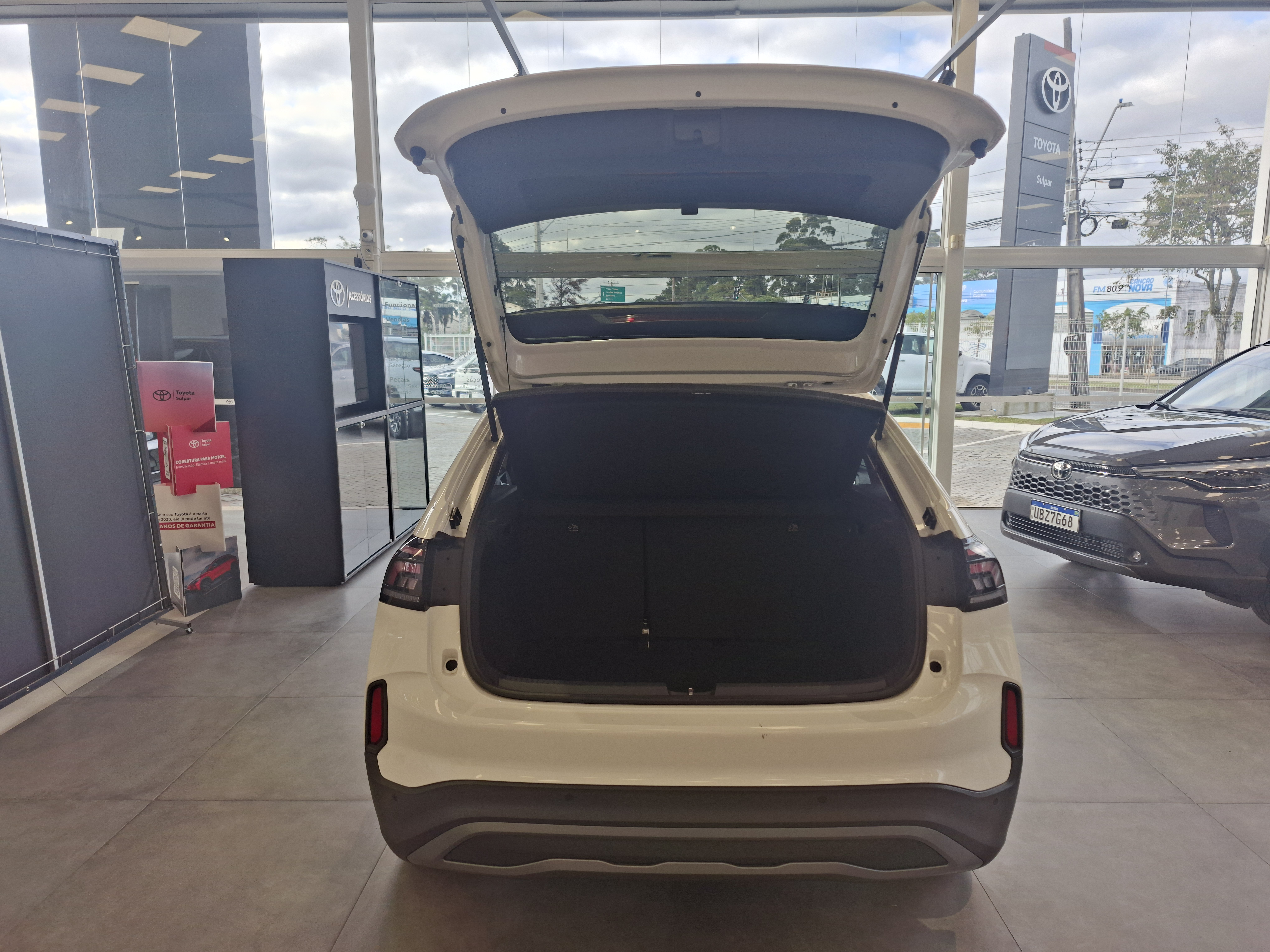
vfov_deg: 58.9
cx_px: 635
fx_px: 844
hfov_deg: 73.9
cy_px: 476
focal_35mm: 23
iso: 50
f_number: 1.8
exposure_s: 1/140
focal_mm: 5.54
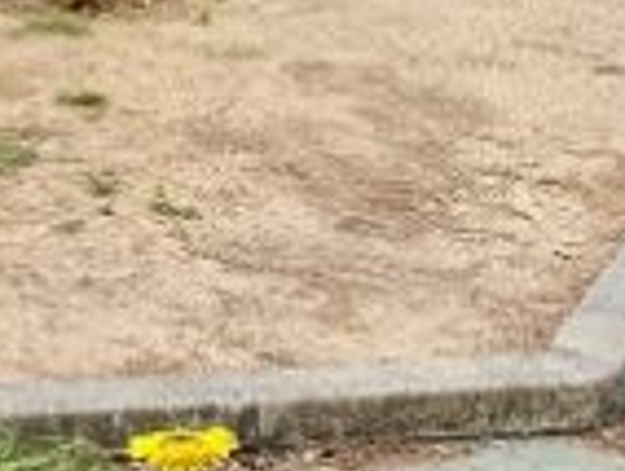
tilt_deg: -14.6
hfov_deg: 15.1
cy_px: 62
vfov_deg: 13.6
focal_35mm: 108
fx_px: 1953
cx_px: -581
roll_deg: -2.0
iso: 80
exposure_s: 1/121
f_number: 1.78
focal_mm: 6.76
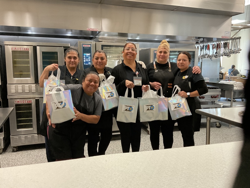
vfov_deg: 48.2
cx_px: 125
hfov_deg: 61.7
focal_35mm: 29
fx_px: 209
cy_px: 94
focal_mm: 3
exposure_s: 1/60
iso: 200
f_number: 1.8
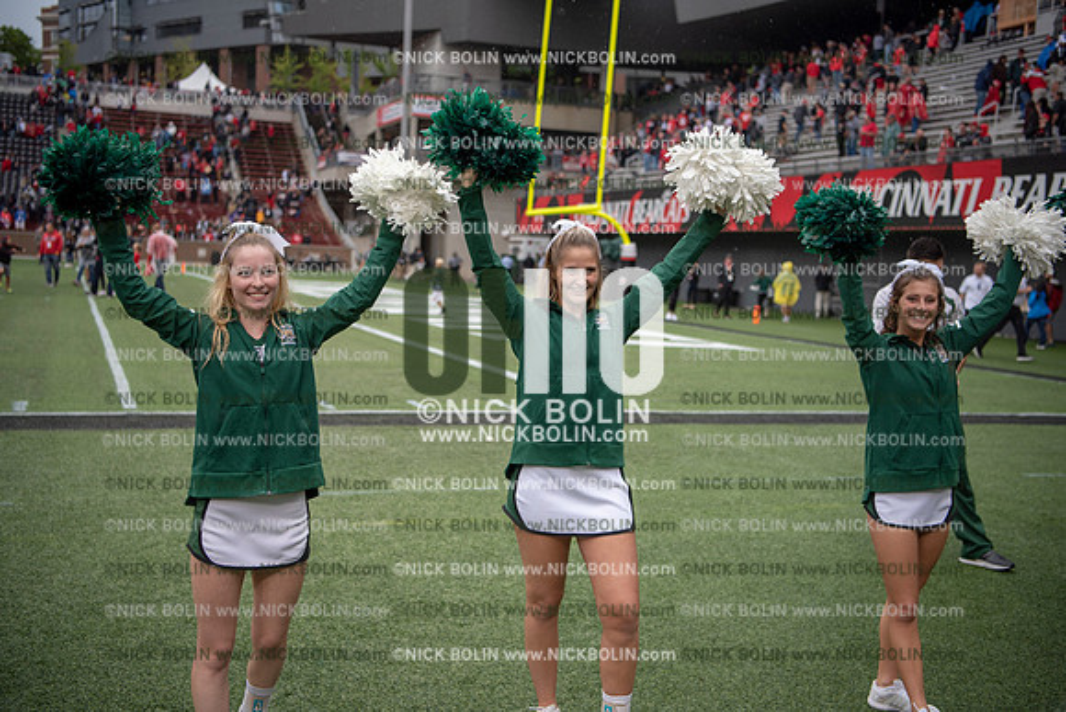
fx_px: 1244
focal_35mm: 42
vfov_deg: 31.9
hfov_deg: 46.4
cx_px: 533
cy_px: 356
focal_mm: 42
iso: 250
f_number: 2.8
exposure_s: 1/1000
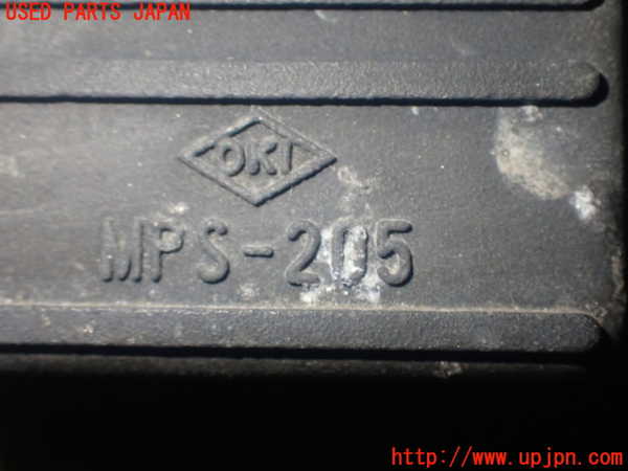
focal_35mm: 54
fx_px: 980
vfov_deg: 27.0
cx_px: 314
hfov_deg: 35.5
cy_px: 236
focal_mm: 9.65
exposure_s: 1/50
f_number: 3.3
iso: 400
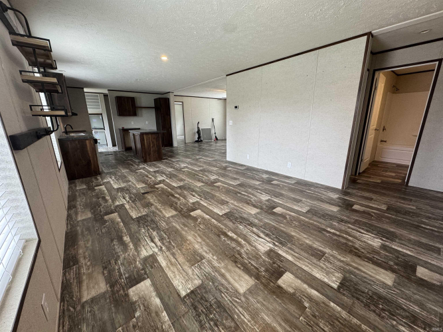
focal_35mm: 14
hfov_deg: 102.1
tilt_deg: -15.6
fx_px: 179
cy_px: 166
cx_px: 222
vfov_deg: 85.7
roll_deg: +0.4
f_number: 2.2
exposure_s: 1/60
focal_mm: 2.22
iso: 160
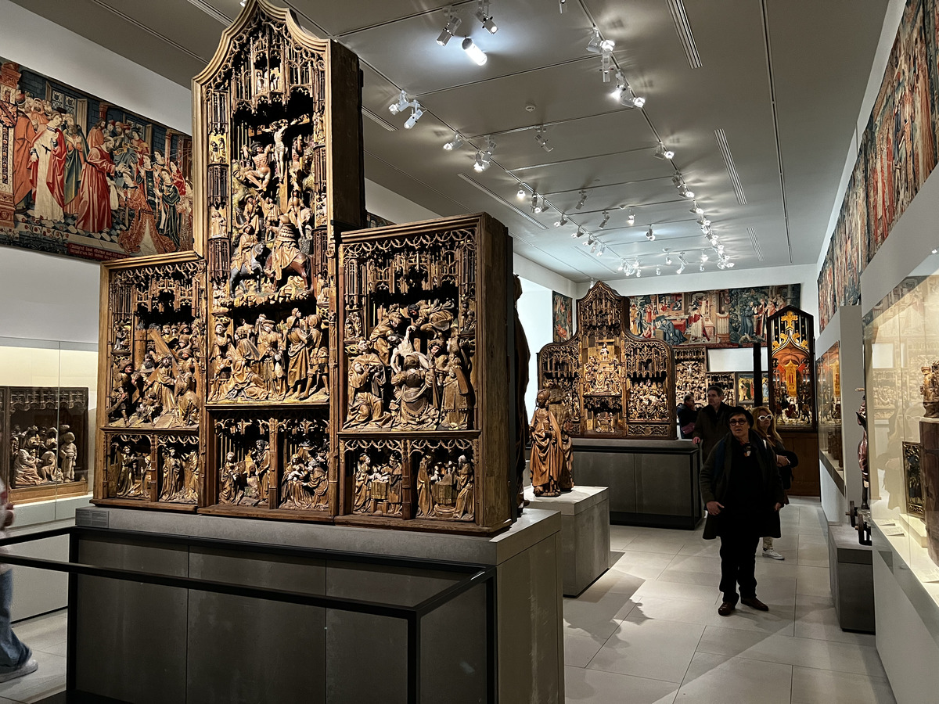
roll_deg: +1.1
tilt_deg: +3.8
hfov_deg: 67.3
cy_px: 352
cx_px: 470
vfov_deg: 53.1
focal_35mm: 26
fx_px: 705
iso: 500
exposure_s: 1/38
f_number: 1.5
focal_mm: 5.7
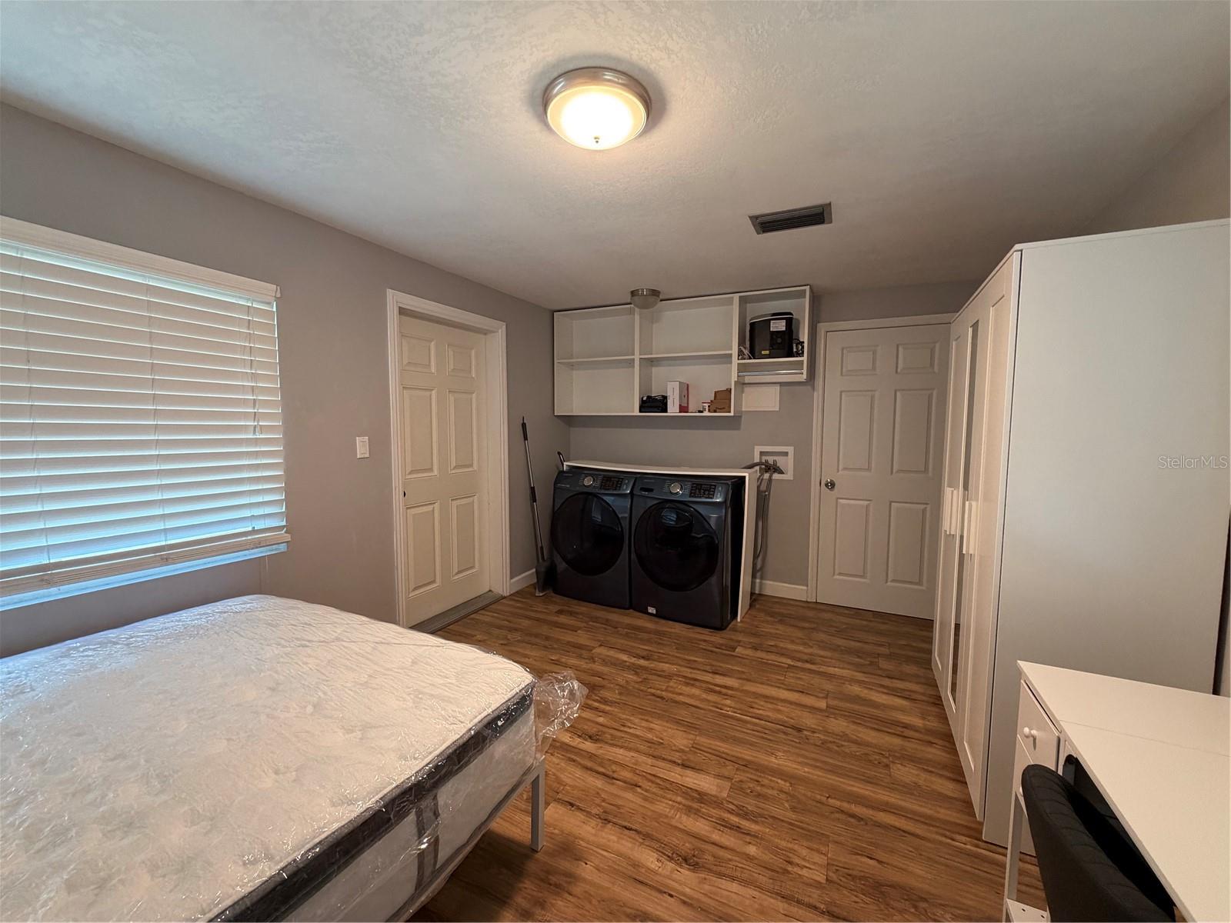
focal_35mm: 14
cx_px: 616
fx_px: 498
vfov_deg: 85.7
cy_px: 462
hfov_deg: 102.1
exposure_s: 1/60
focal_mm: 2.22
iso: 250
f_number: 2.2
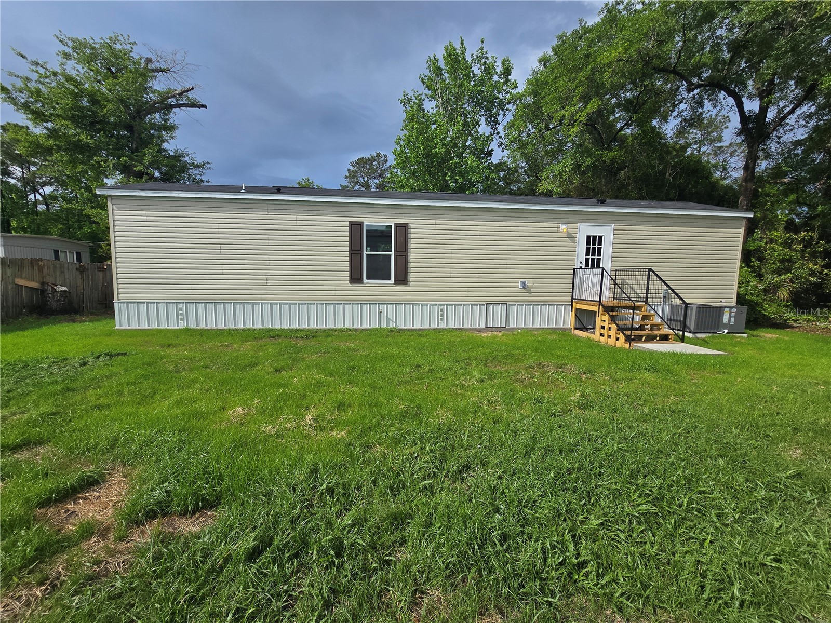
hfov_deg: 106.2
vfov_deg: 89.9
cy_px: 312
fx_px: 312
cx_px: 416
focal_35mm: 13
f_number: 2.2
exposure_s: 1/2234
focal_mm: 2.2
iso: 50
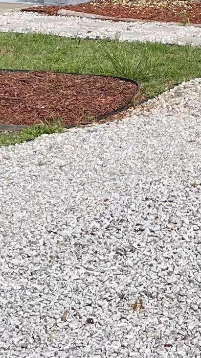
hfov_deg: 9.8
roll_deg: +1.4
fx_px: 1128
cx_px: 320
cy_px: -97
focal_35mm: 119
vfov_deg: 17.0
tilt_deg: -7.4
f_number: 1.6
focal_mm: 5.1
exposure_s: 1/1294
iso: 50
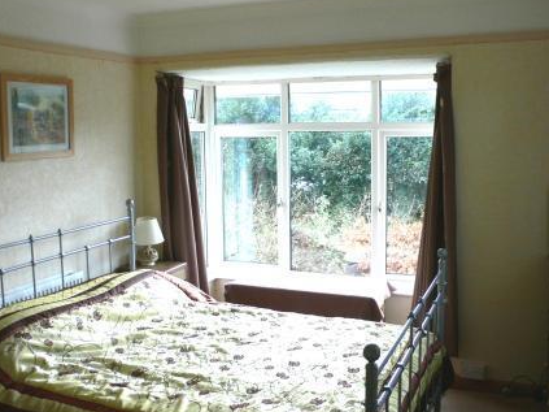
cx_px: 261
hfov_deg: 51.3
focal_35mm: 36
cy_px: 205
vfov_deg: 39.6
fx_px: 571
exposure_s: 1/30
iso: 80
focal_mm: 6.3
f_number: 2.8
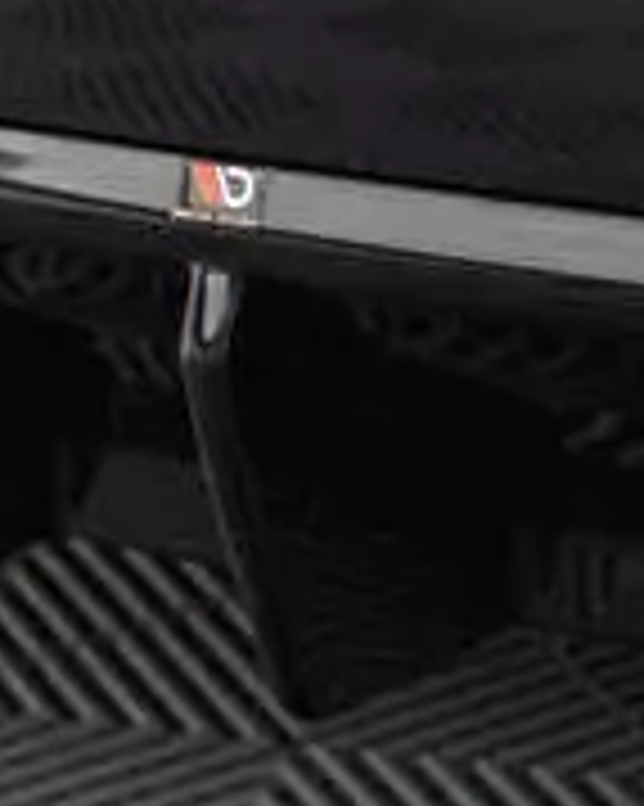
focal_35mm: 194
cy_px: 373
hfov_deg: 7.9
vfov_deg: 10.0
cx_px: 873
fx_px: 4626
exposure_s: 1/100
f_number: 2.5
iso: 500
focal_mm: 35
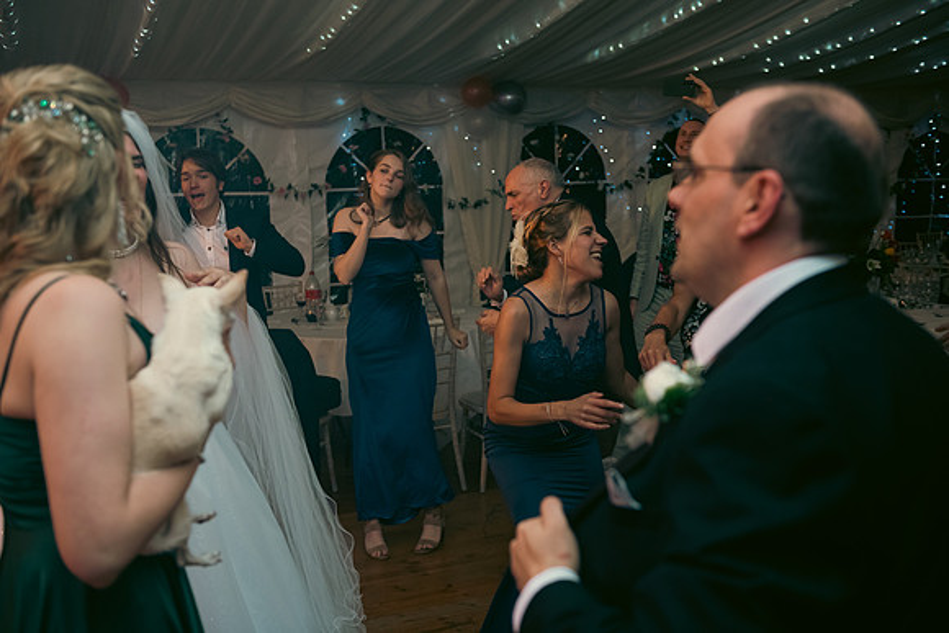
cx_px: 474
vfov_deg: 35.1
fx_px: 1002
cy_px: 316
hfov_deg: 50.7
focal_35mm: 38
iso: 800
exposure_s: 1/160
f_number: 3.5
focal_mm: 38
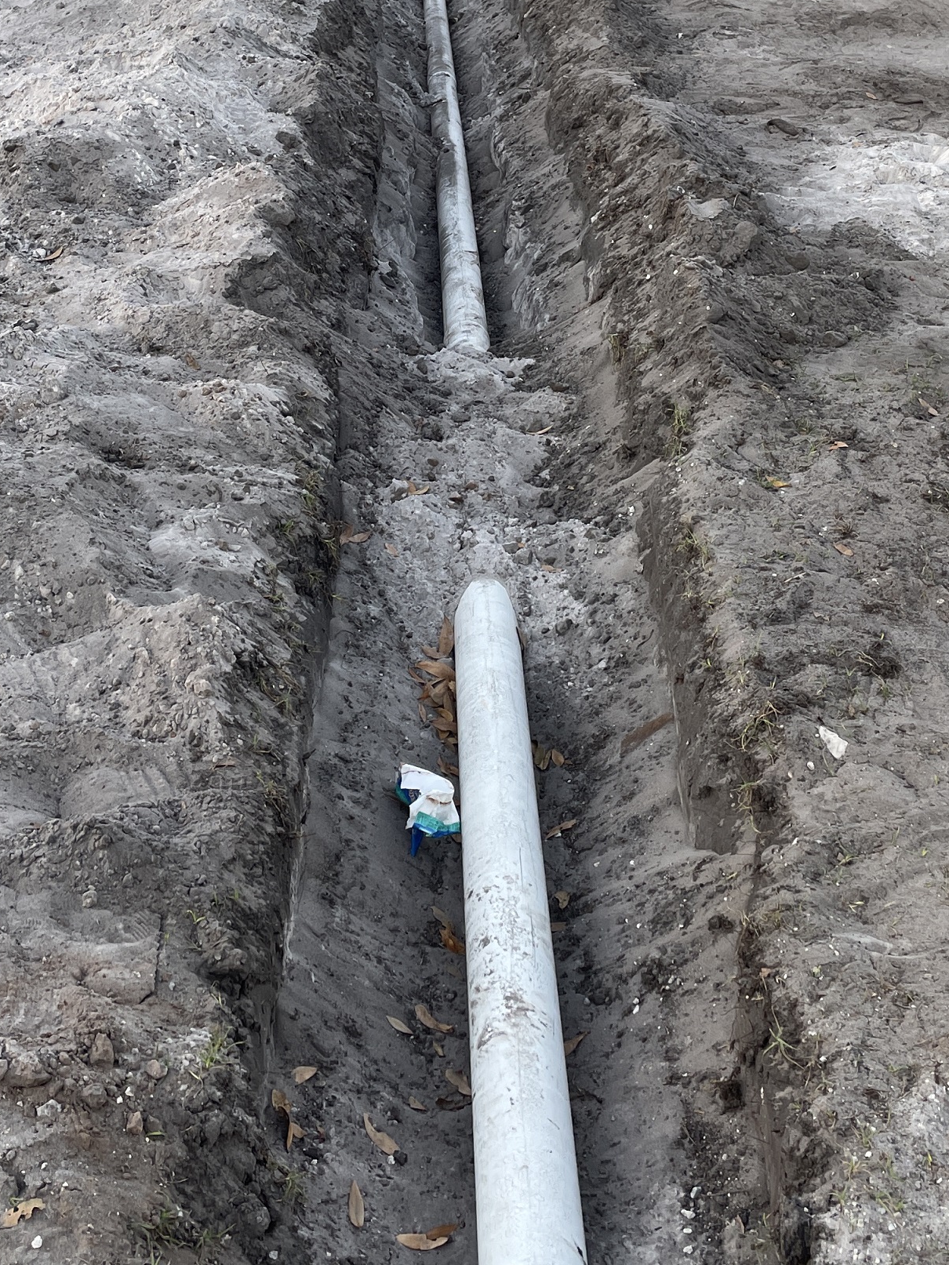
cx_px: 411
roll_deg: -0.2
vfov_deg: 35.9
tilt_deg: -17.5
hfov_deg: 28.0
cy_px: 309
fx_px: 1901
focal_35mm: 52
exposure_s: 1/121
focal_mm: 4.2
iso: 40
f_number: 1.6
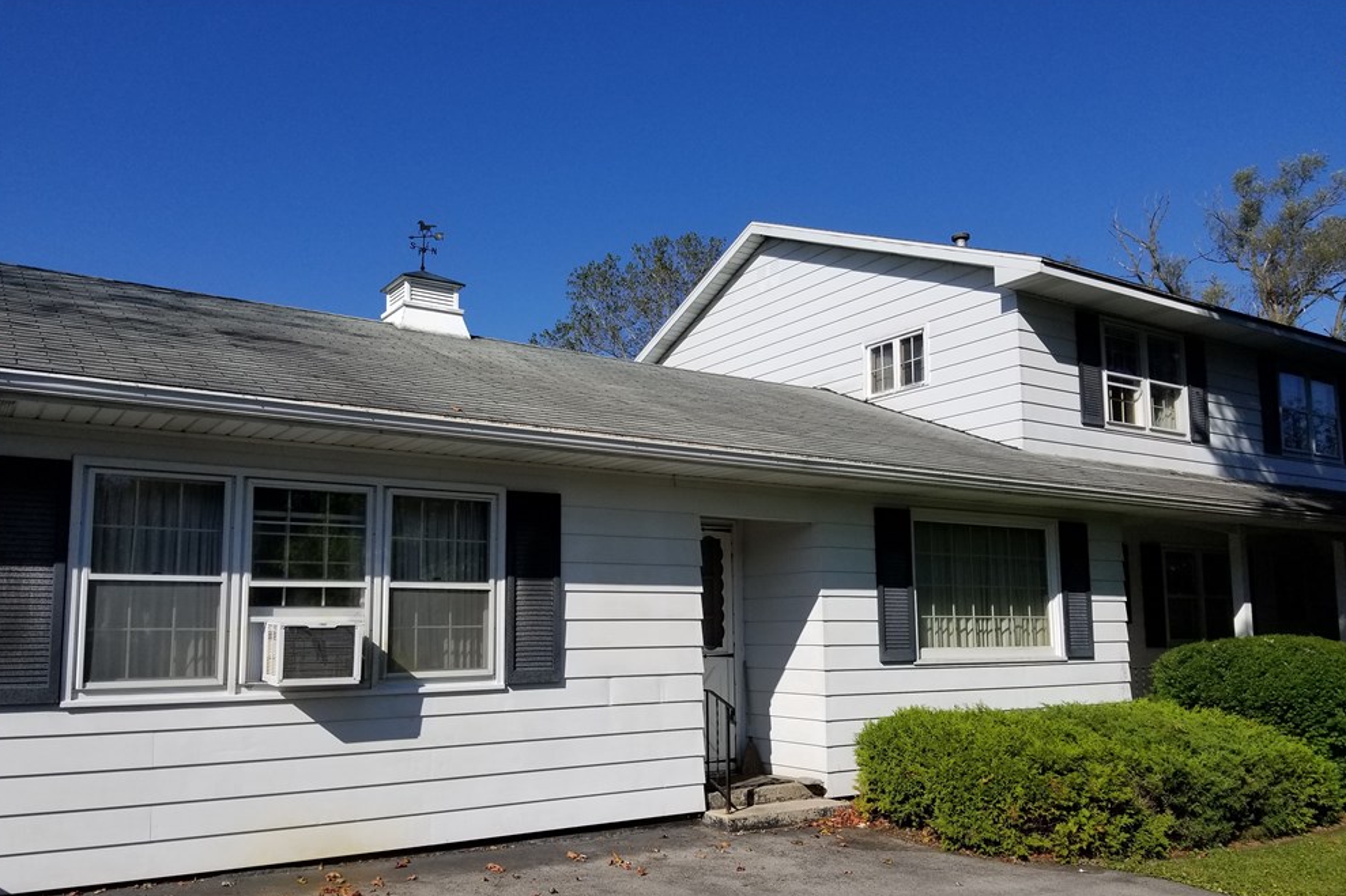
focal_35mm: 28
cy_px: 510
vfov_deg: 46.3
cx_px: 659
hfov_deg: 65.5
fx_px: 1047
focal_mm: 4.25
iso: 50
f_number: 1.7
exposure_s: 1/4464
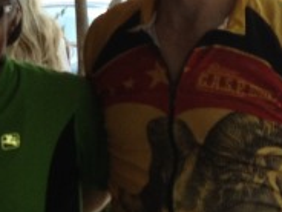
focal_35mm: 195
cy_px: -26
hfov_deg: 10.0
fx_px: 1589
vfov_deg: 7.6
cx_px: -64
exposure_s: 1/315
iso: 64
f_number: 2.4
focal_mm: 4.28
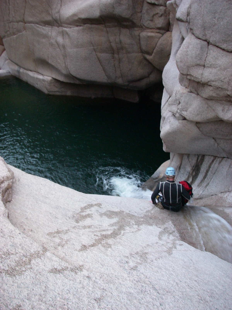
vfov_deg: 49.0
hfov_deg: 37.7
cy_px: 155
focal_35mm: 38
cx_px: 116
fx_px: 340
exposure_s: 1/30
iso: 200
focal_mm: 6.3
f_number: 3.3
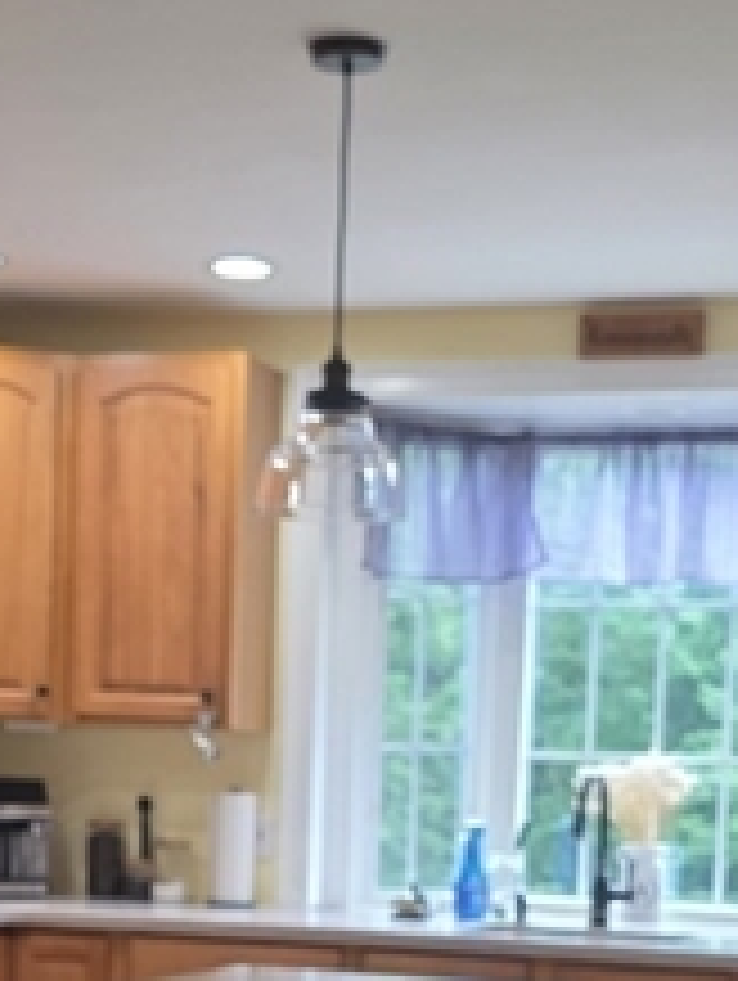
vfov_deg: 23.1
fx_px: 2298
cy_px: 981
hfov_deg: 18.2
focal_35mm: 81
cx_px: 274
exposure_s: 1/120
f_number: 1.7
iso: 160
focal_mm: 6.3
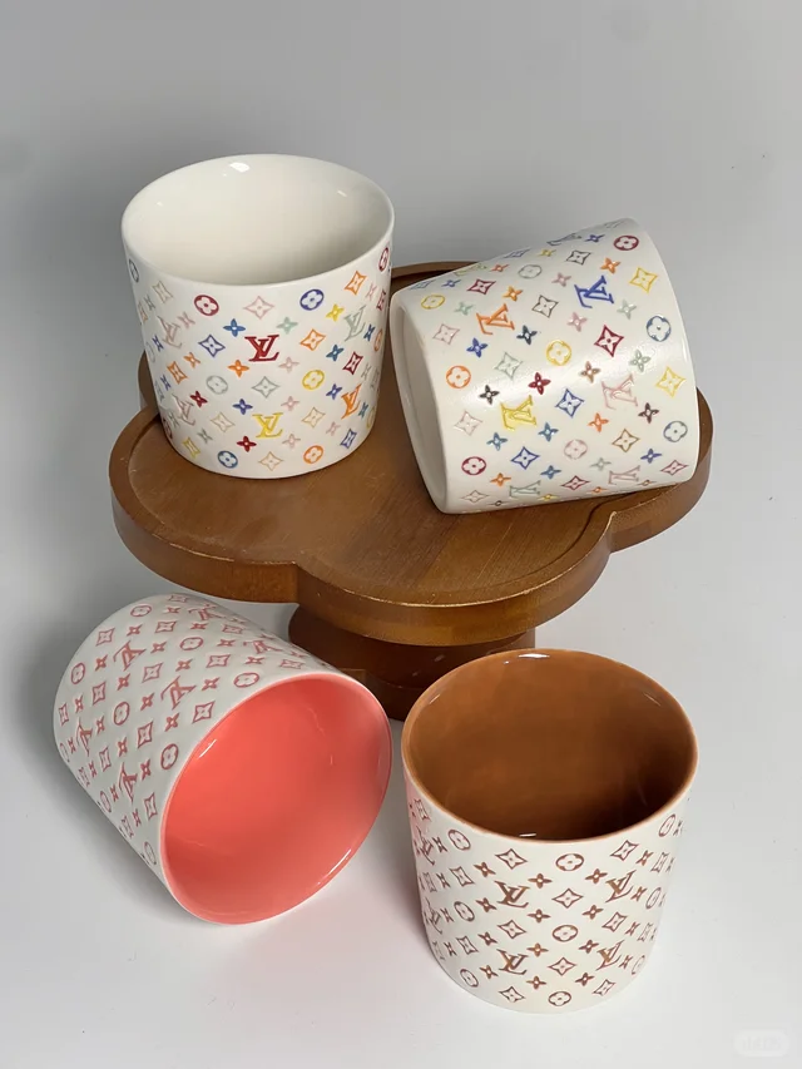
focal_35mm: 77
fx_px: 2378
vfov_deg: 25.3
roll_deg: -0.7
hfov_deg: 19.1
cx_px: 401
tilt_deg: -35.9
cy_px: 534
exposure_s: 1/100
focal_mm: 9
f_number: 2.8
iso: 80
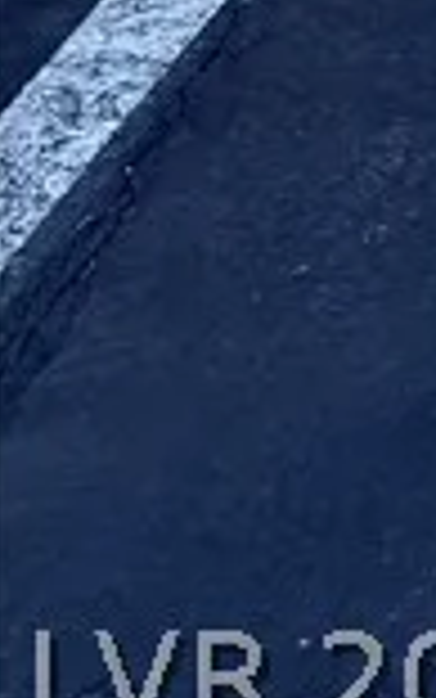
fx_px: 3191
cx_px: 1717
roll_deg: +0.9
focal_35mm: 168
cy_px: -1522
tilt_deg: -5.0
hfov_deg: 6.4
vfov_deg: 9.3
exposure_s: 1/1493
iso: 100
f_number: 1.78
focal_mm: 6.76
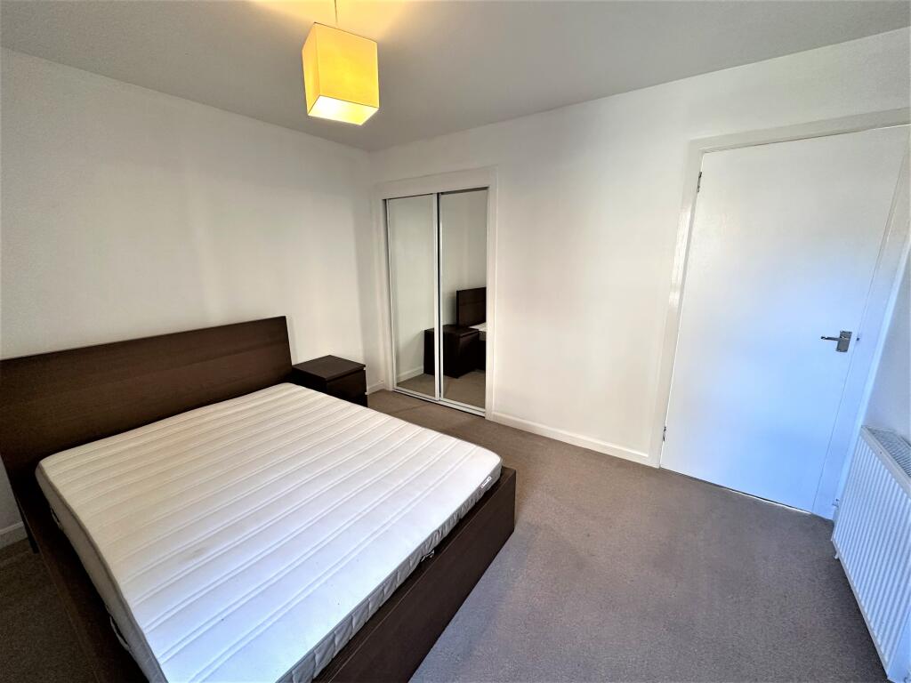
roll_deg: +0.3
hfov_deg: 102.1
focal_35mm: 14
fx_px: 368
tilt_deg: -13.9
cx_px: 456
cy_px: 342
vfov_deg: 85.7
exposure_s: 1/99
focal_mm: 2.22
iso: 200
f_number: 2.2
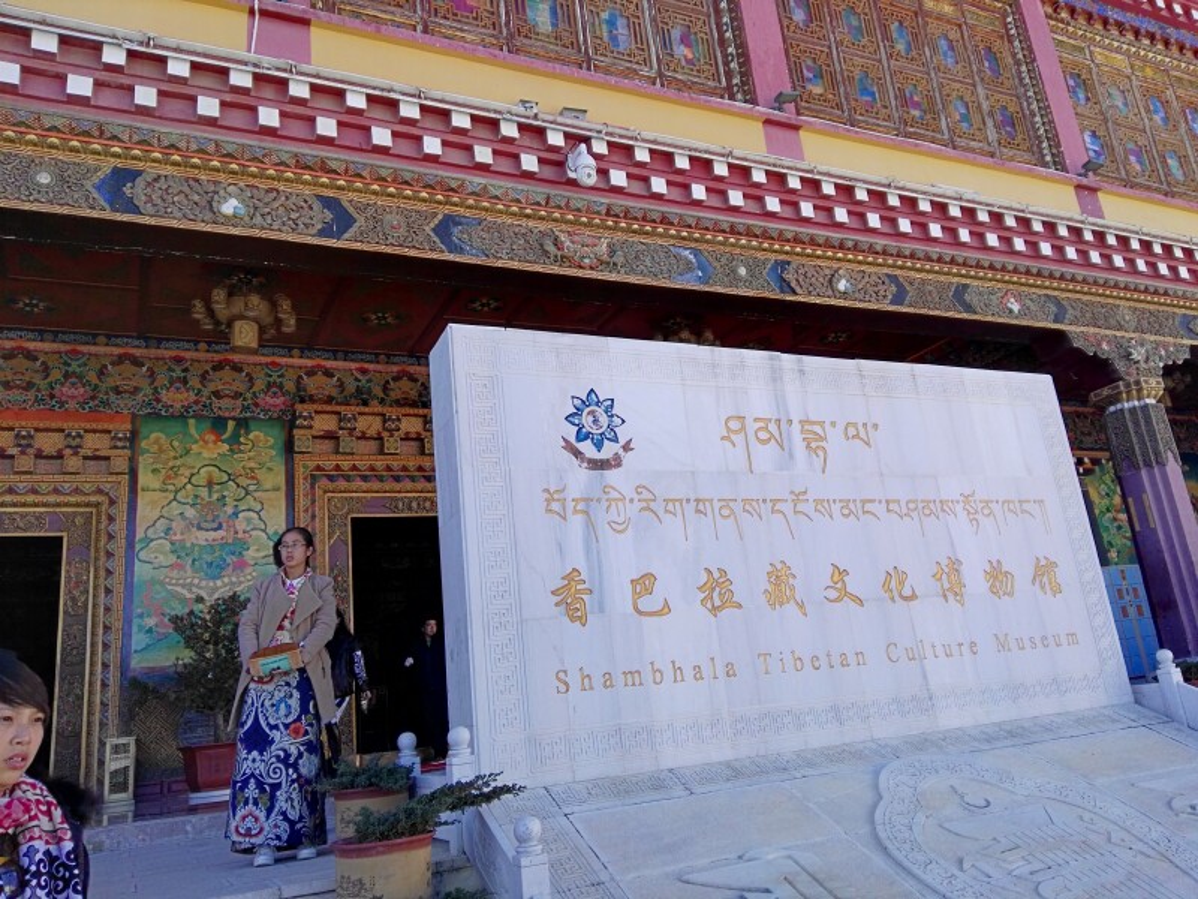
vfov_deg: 49.7
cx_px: 599
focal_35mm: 28
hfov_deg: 63.4
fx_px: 969
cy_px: 450
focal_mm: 2.96
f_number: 2
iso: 64
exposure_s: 1/632
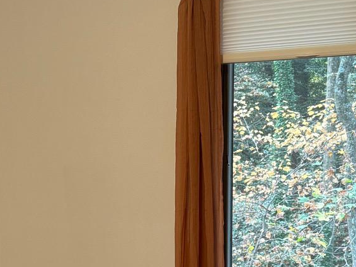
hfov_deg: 22.4
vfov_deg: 16.7
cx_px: 103
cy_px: 243
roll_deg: +0.7
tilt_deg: -6.8
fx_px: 895
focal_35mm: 87
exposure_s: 1/60
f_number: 1.78
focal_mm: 6.76
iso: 125
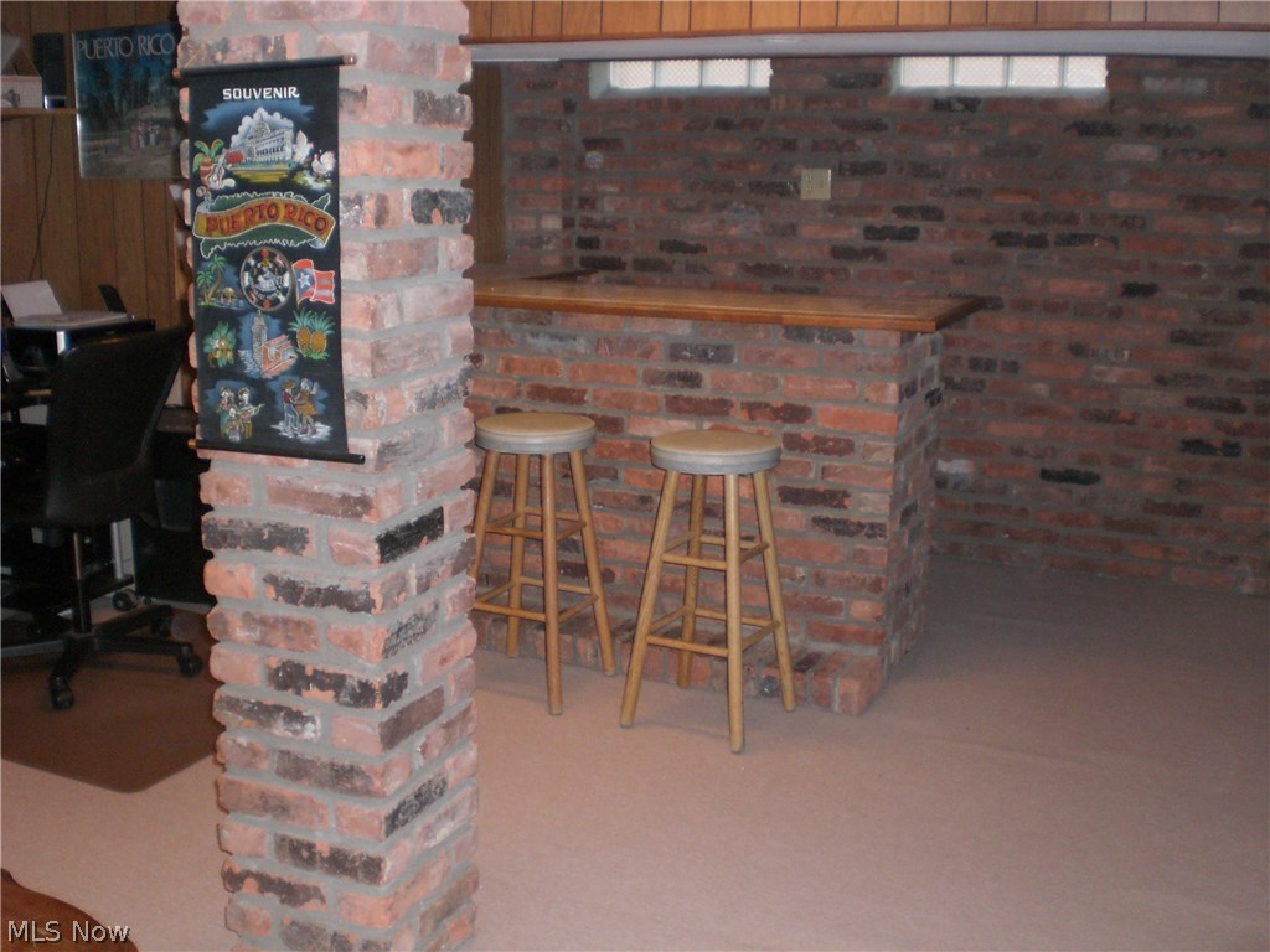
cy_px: 476
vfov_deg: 37.7
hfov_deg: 49.0
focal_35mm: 38
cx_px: 635
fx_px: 1394
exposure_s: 1/60
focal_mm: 6.3
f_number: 3.1
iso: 200
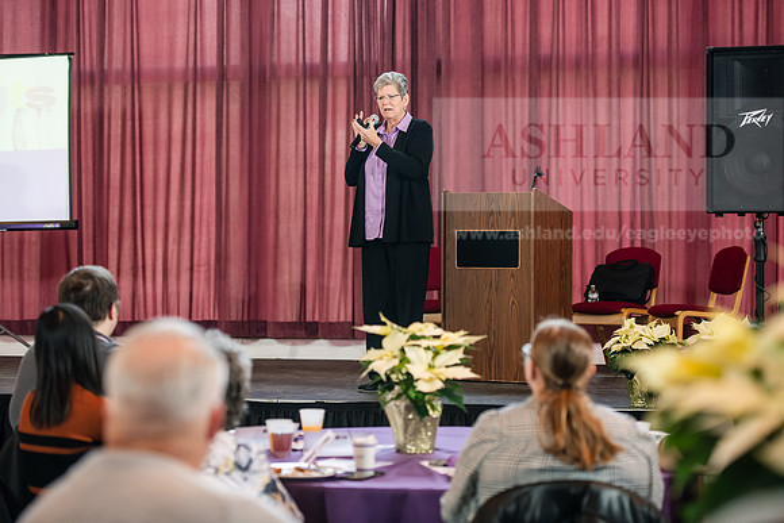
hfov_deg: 22.1
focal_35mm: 92
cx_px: 392
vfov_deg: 14.9
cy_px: 262
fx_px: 2004
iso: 1250
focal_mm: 92
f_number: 3.2
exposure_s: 1/200
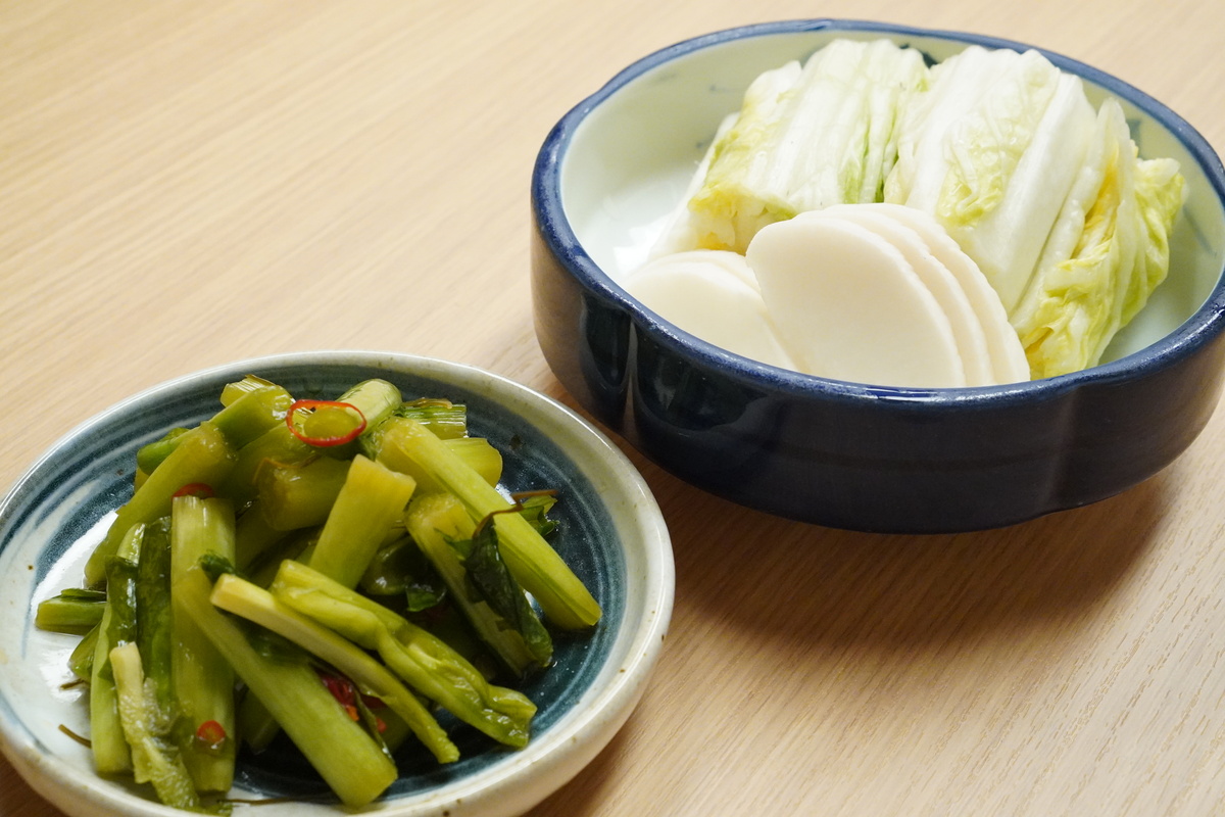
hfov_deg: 37.9
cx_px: 612
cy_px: 408
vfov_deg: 25.8
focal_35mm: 52
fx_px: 1786
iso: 5000
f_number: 7.1
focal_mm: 35
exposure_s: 1/60
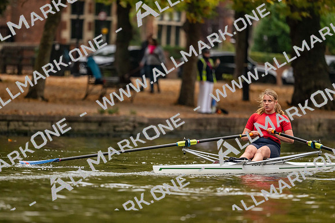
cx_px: 168
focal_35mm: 400
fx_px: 3723
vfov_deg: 3.4
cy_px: 112
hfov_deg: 5.2
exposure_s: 1/2500
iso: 2500
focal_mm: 400
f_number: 4.5
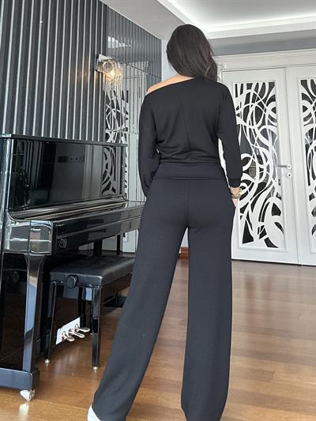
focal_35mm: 30
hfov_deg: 46.8
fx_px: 365
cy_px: 210
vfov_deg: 60.0
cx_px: 158
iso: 80
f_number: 1.9
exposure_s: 1/120
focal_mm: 2.69
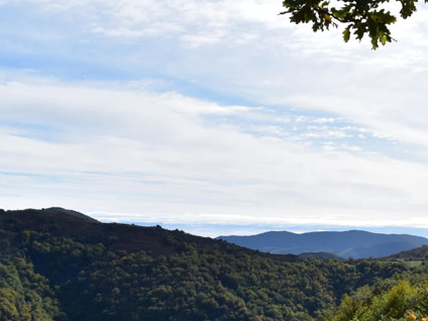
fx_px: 841
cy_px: 308
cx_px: 423
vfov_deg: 21.0
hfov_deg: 27.0
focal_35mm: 68
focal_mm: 20
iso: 400
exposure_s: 1/500
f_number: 14
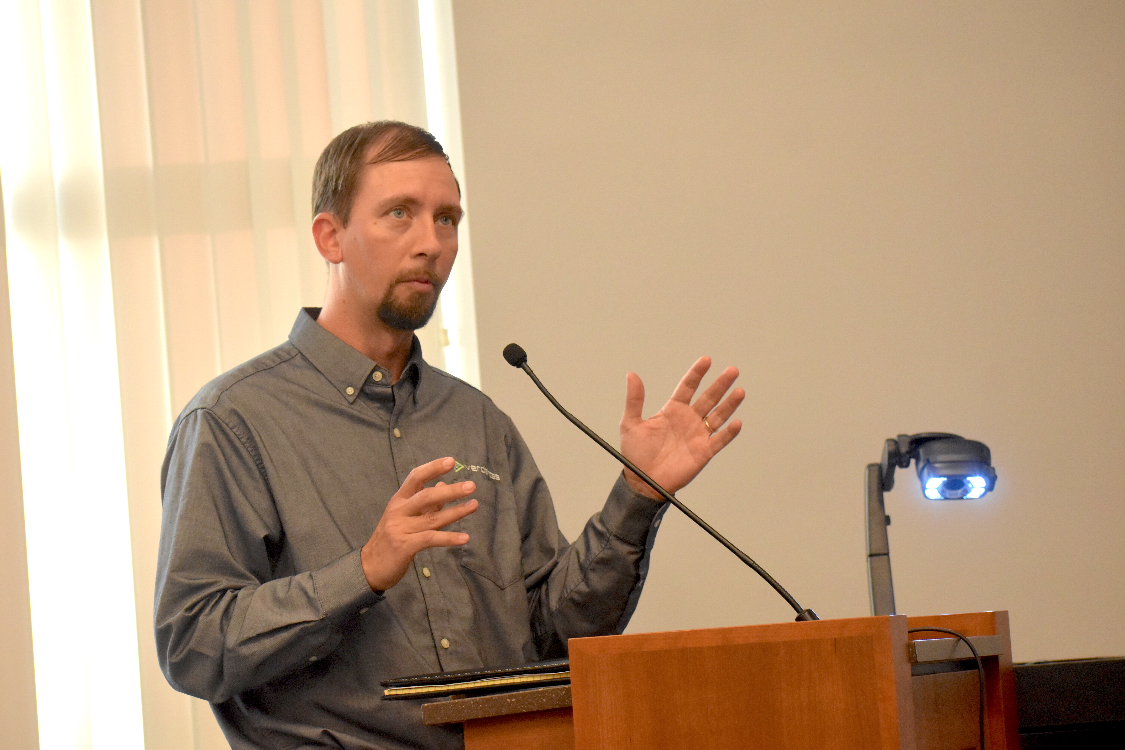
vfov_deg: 9.6
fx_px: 4453
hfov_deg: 14.4
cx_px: 562
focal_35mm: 142
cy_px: 375
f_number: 4.8
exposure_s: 1/250
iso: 2200
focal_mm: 95
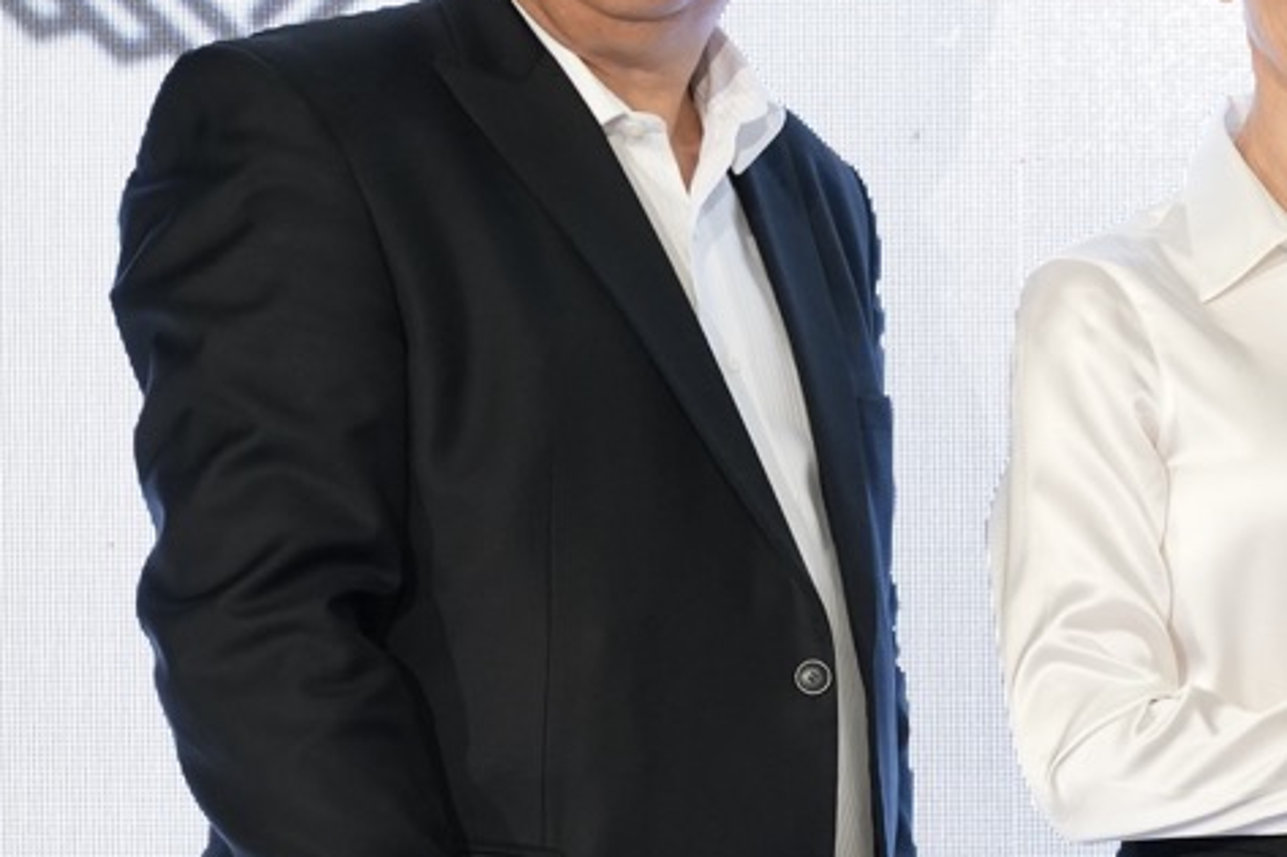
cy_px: 691
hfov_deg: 11.5
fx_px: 6065
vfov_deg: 8.1
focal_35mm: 170
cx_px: 2101
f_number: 5.6
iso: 1600
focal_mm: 49.5
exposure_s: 1/100
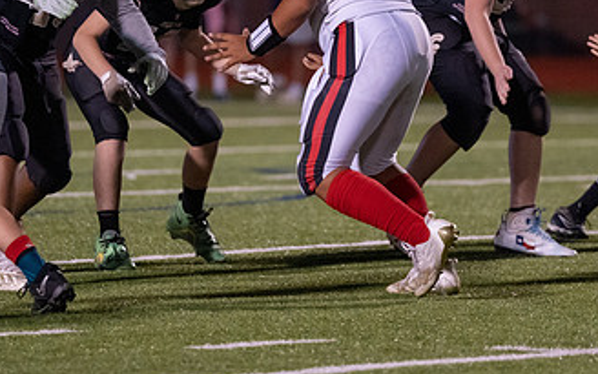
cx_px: 290
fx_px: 8247
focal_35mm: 506
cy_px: 65
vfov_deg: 2.6
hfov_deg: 4.2
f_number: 2.8
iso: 5000
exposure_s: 1/1250
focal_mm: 200
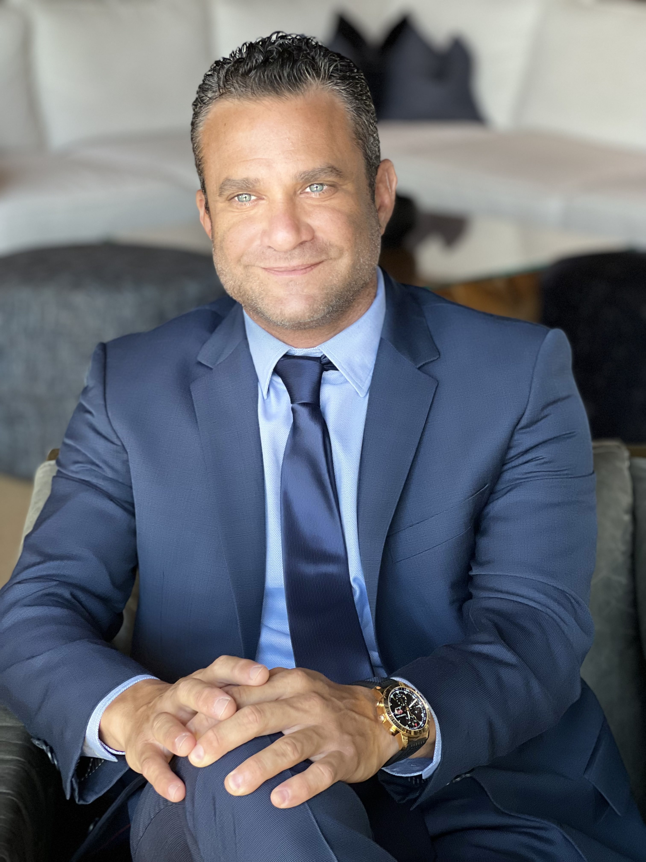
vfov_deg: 25.3
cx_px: 323
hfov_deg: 19.1
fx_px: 1916
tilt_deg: -15.2
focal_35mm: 77
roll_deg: -0.6
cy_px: 431
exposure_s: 1/60
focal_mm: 9
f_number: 2.8
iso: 160
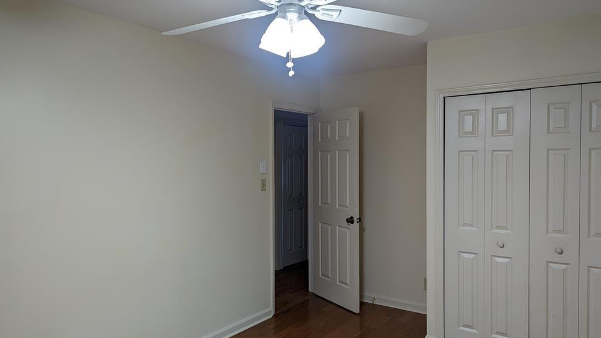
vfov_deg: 42.9
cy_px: 175
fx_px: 430
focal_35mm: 27
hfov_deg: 69.9
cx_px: 299
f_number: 1.85
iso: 40
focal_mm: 6.81
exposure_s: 1/30
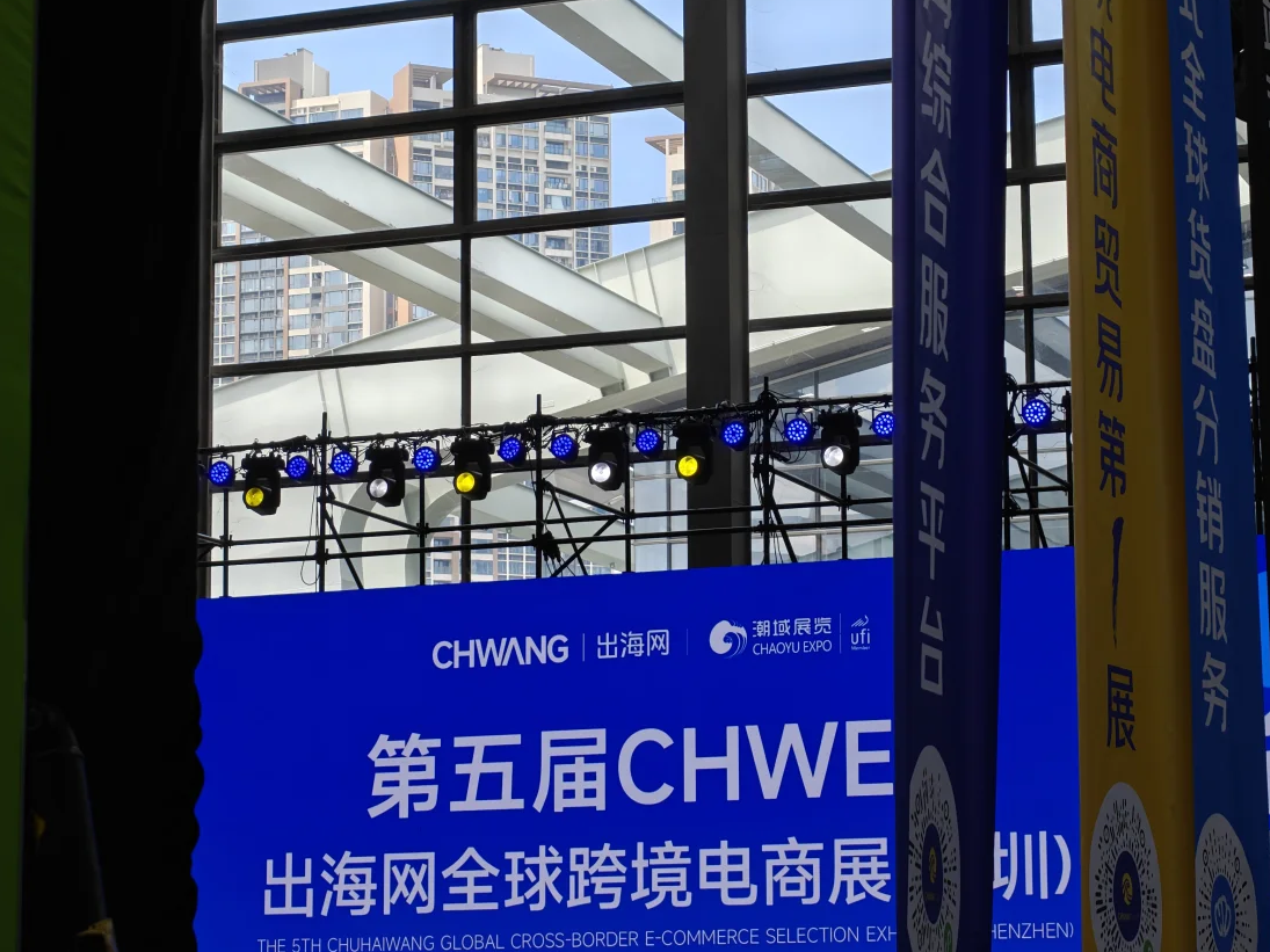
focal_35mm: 96
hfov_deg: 20.4
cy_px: 460
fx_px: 3522
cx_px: 663
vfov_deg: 15.4
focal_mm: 13.85
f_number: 2.6
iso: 80
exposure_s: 1/100
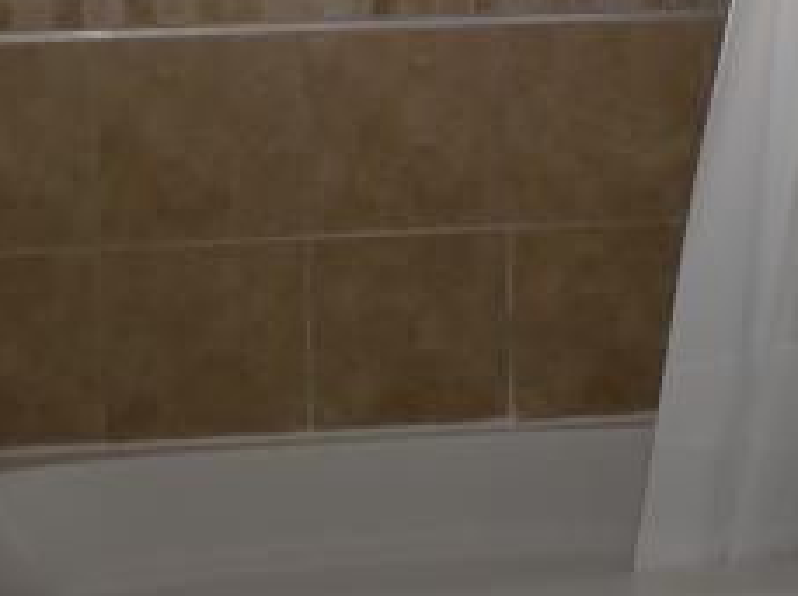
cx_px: 491
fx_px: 2256
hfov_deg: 20.0
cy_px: -70
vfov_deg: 14.7
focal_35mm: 98
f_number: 3.1
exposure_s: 1/60
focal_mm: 6.3
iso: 100
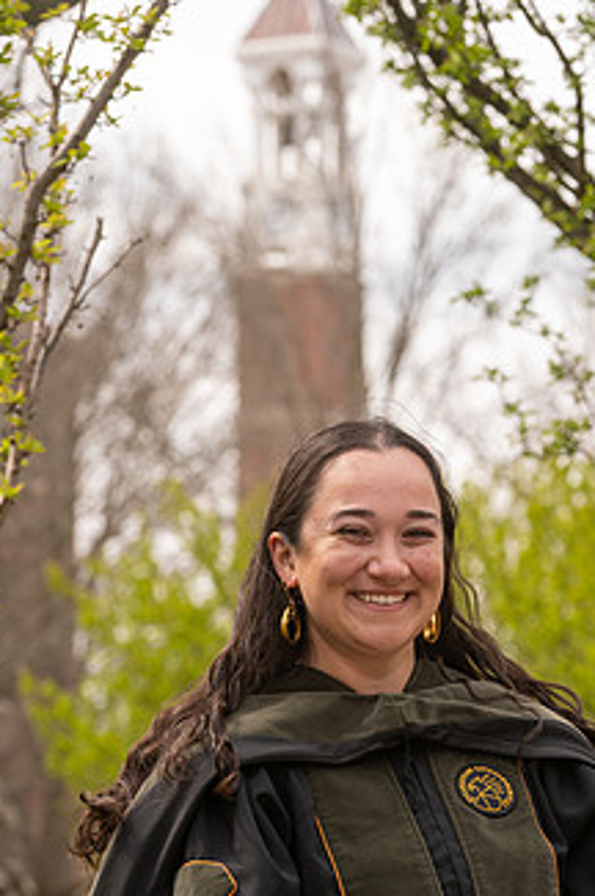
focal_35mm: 180
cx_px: 326
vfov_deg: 11.4
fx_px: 4472
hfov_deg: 7.6
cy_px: 466
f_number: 7.1
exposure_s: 1/100
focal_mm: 130
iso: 125
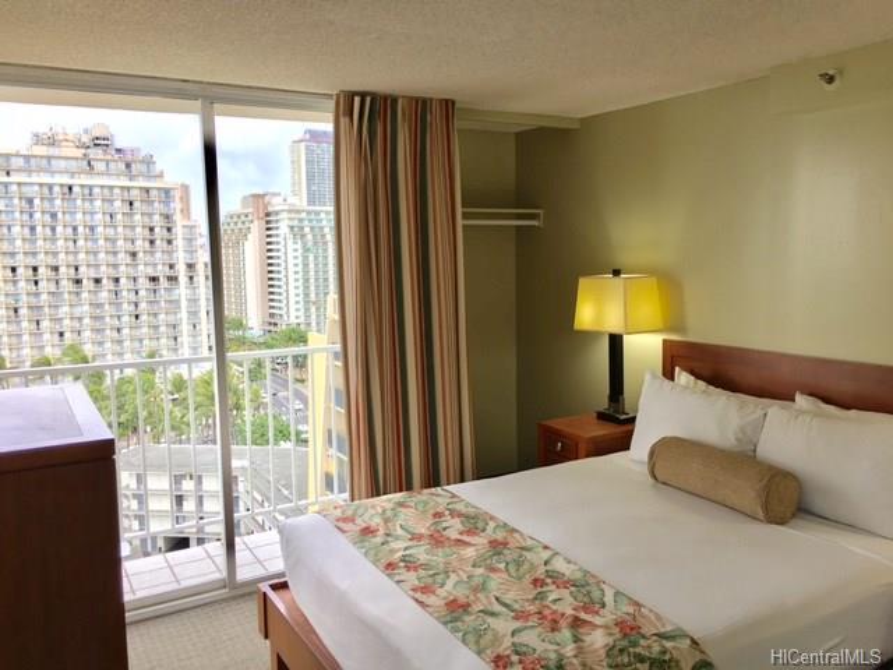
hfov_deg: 61.7
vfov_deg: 48.2
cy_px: 335
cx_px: 446
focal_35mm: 29
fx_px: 748
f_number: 2.2
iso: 25
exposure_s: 1/159
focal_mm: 4.15
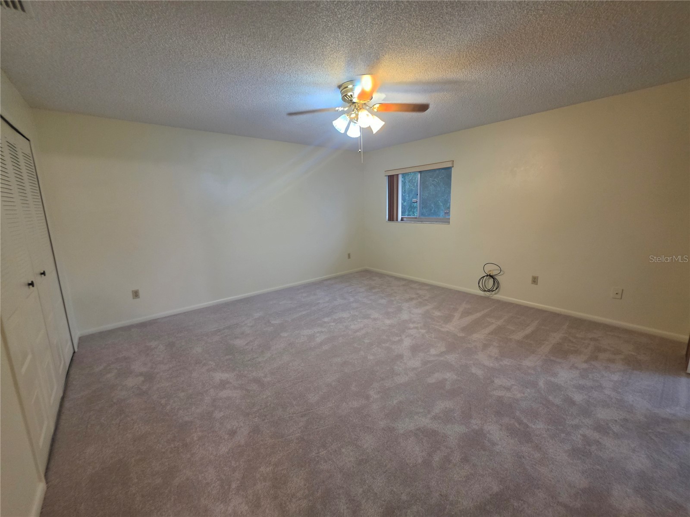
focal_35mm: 13
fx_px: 259
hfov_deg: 106.2
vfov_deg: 89.9
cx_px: 345
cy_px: 258
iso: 250
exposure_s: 1/60
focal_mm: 2.2
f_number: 1.9
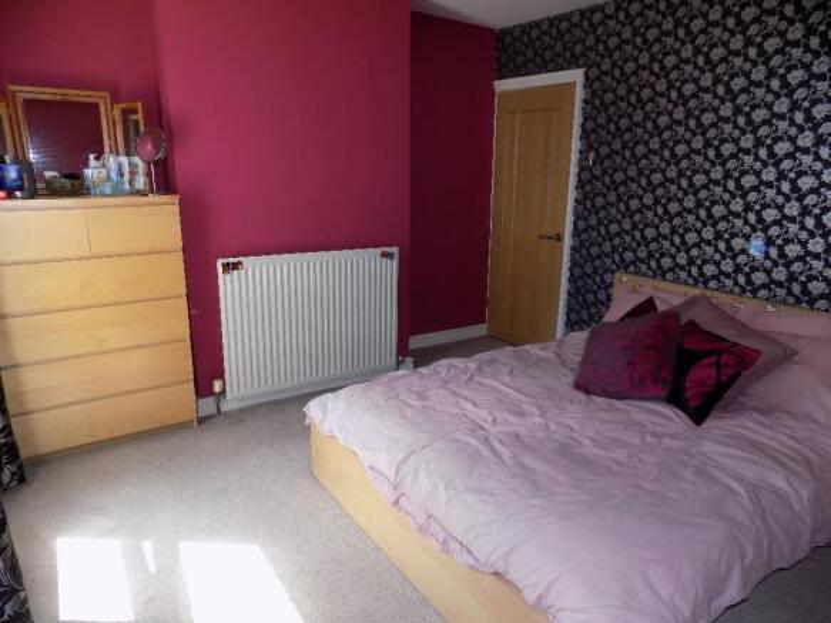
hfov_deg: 73.9
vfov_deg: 58.9
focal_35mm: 23
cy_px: 312
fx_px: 552
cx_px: 416
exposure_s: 1/50
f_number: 3.1
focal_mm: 4
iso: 80
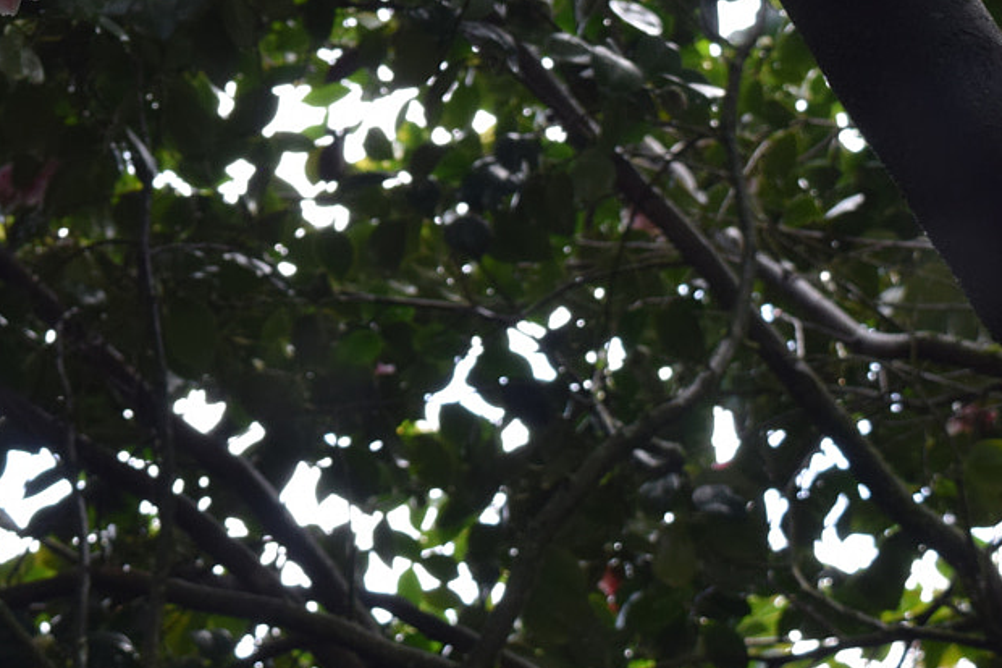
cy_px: 66
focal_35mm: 147
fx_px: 4090
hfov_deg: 13.9
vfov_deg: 9.3
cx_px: 123
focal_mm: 38
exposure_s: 1/200
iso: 400
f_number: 7.1
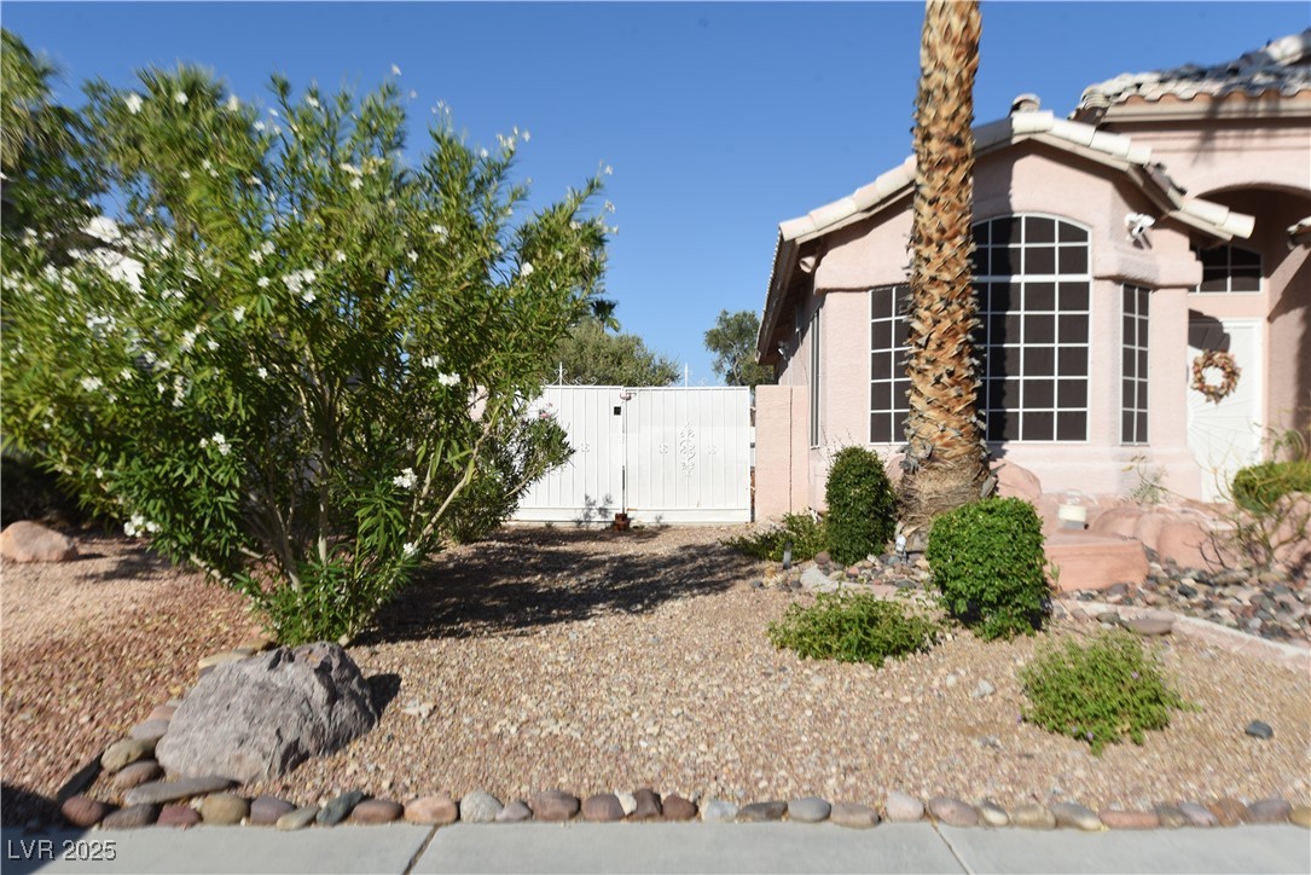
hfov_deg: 58.7
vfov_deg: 41.1
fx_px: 1166
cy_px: 438
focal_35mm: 32
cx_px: 656
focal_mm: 32
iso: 250
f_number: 10
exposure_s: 1/640
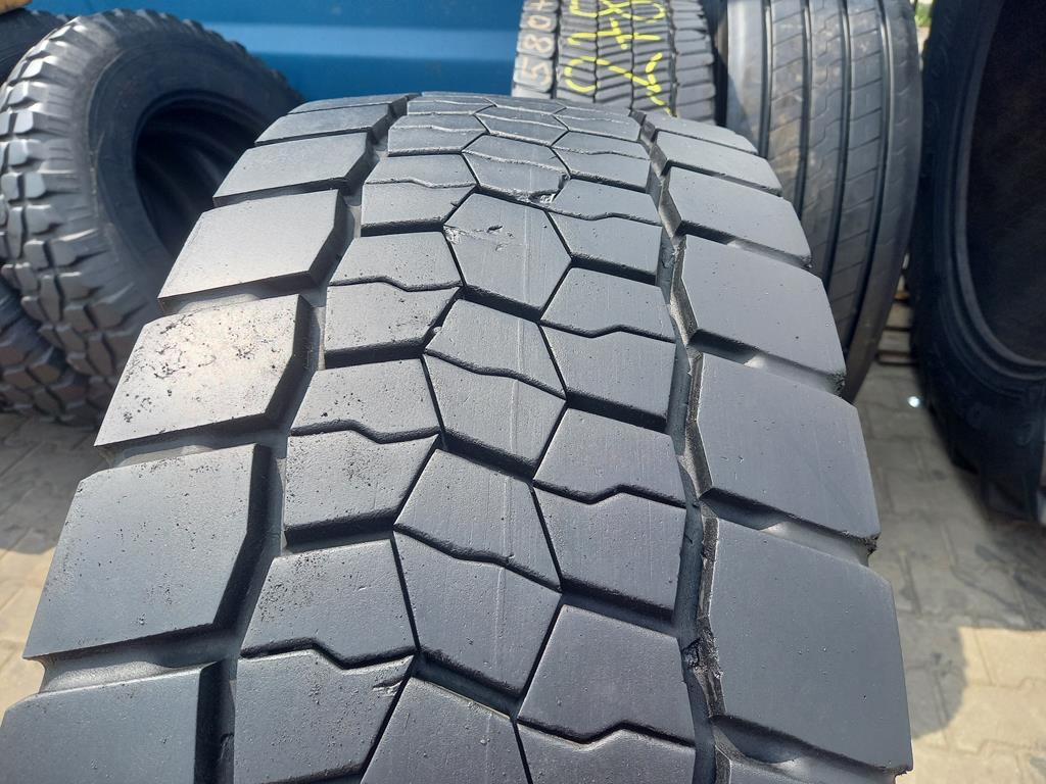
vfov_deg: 54.9
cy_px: 392
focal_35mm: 25
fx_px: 755
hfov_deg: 69.4
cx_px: 523
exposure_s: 1/276
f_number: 1.8
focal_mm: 4.65
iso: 50
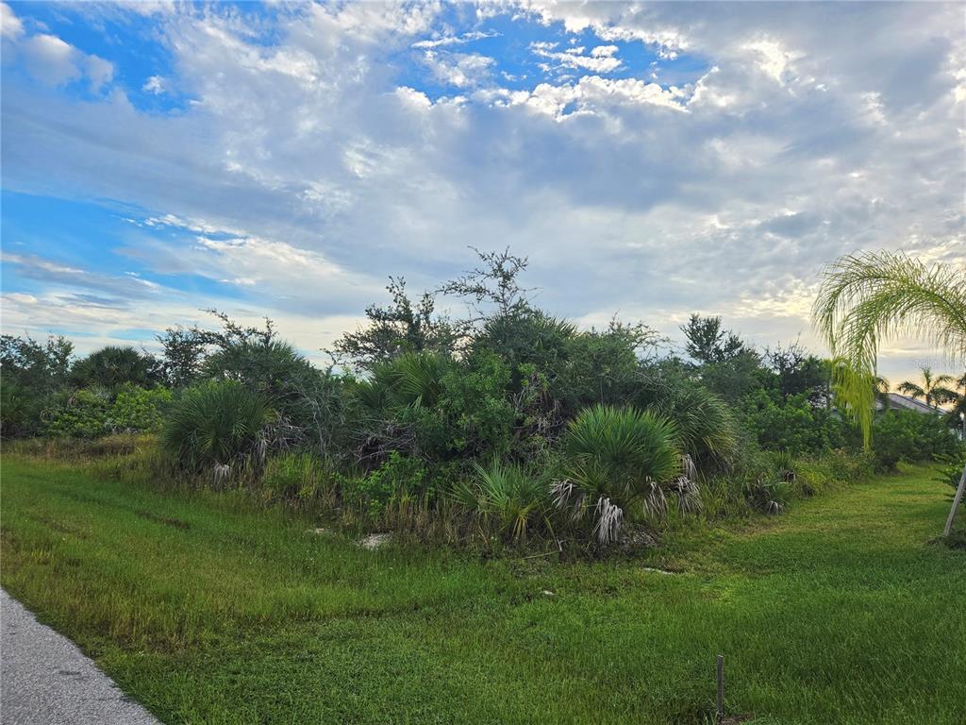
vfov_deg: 58.9
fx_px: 642
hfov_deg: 73.9
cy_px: 362
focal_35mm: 23
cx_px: 483
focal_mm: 5.4
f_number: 1.8
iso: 80
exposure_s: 1/2628
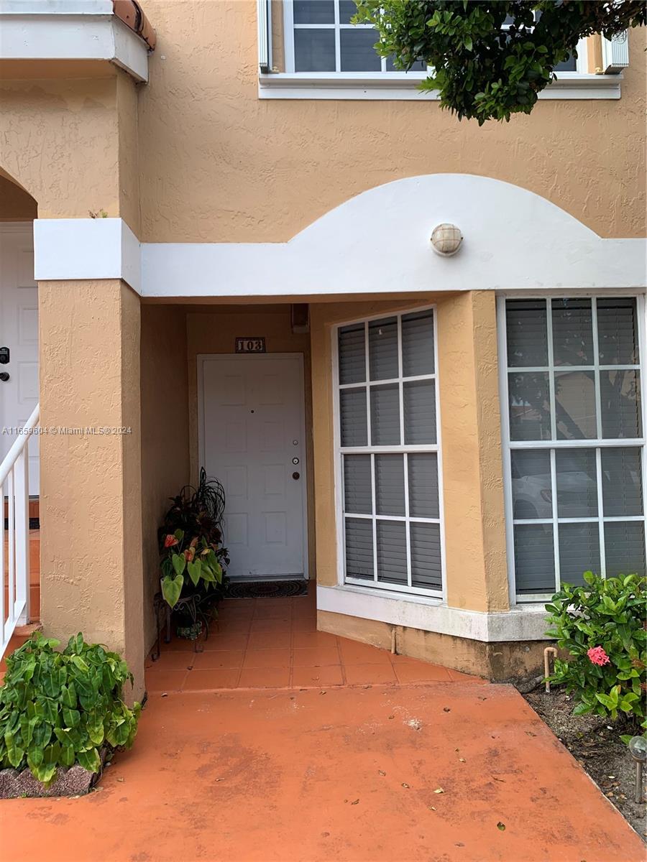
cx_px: 324
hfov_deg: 53.1
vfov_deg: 67.3
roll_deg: +4.2
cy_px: 431
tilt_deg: +5.3
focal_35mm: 26
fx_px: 648
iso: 25
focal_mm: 4.25
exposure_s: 1/507
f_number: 1.8
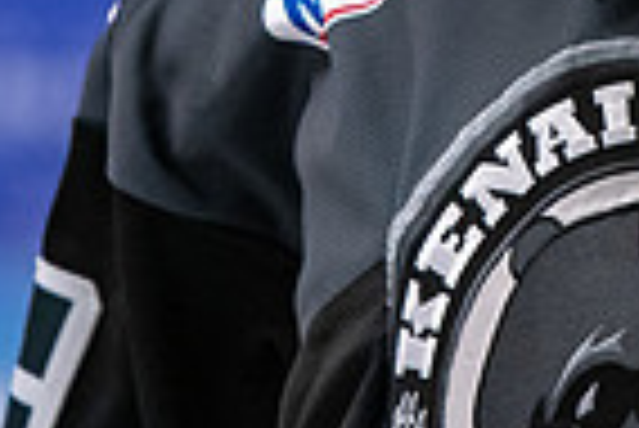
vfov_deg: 1.0
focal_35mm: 1315
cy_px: -423
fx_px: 23365
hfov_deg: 1.6
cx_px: 636
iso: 2000
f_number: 3.2
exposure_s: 1/800
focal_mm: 200
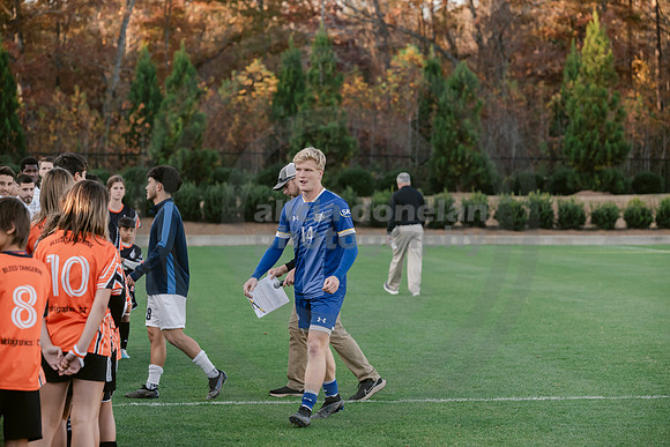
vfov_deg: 10.6
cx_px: 335
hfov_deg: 15.8
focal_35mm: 130
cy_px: 224
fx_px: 2420
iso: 1250
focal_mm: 130
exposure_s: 1/640
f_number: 5
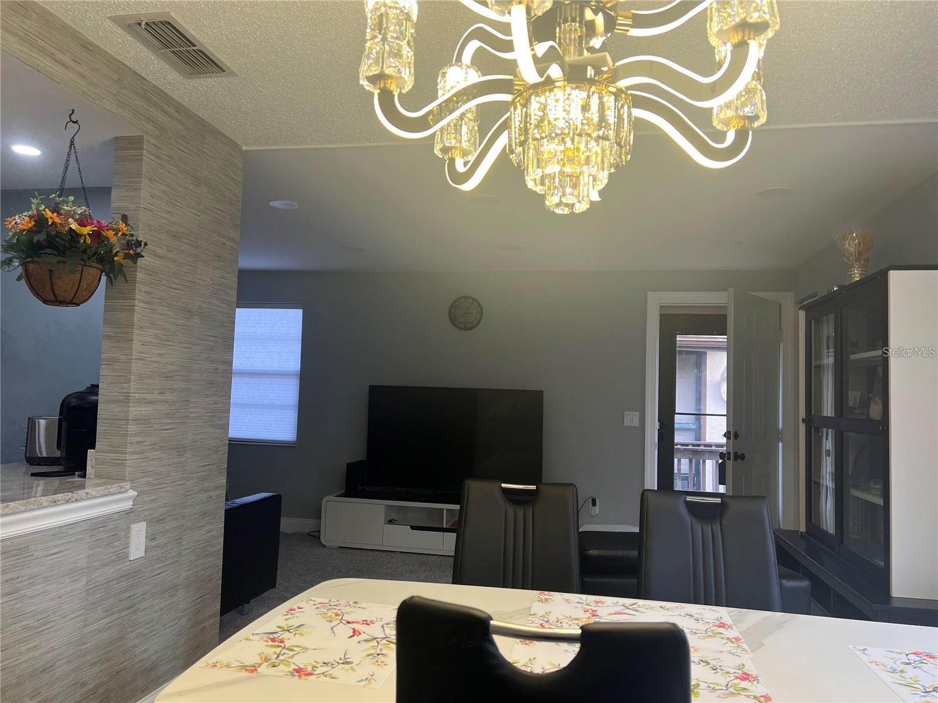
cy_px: 352
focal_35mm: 26
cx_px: 469
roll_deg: -1.8
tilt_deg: +3.6
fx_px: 705
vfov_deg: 53.1
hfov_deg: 67.3
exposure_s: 1/179
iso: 50
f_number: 1.5
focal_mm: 5.7
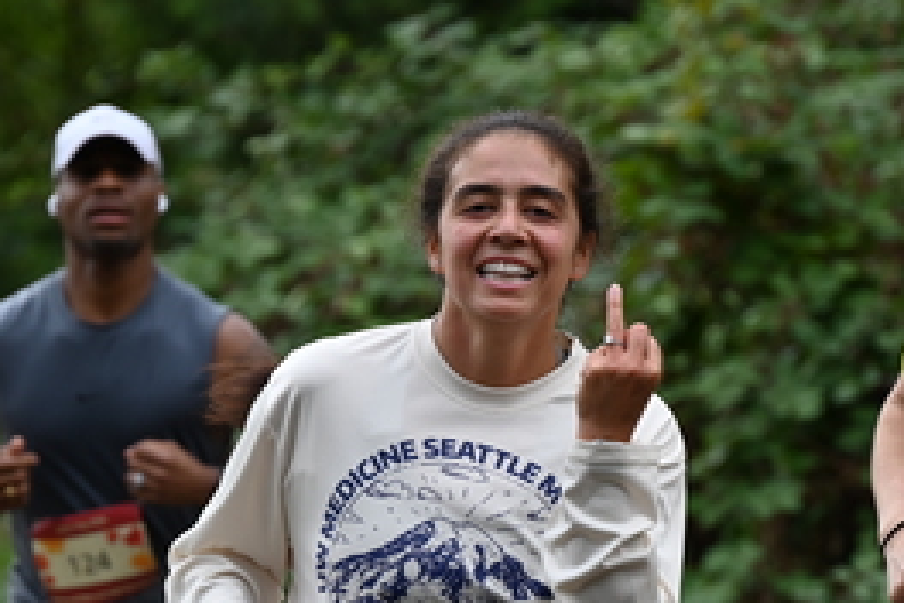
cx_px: 305
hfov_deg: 5.0
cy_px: 471
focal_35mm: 416
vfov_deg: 3.3
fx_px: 10445
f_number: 6.3
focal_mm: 200
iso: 400
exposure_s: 1/500
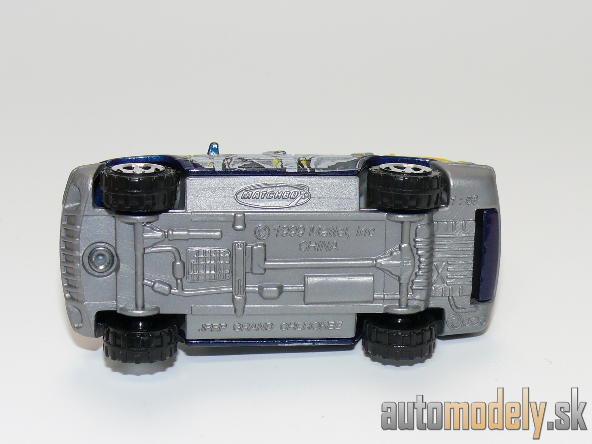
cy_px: 222
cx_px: 296
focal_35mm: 87
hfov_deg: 22.5
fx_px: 1488
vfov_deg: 17.0
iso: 100
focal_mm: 12.3
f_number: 4
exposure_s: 1/30
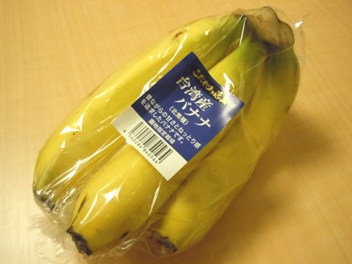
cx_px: 176
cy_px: 132
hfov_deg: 55.4
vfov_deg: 42.9
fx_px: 336
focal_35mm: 33
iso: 800
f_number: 4
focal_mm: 5.9
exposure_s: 1/40
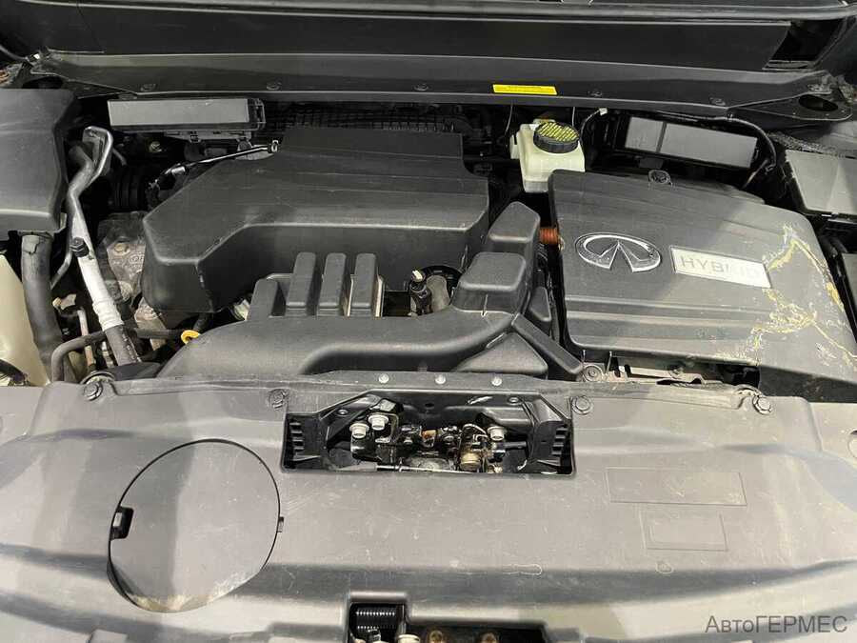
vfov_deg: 53.1
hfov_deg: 67.3
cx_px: 428
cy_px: 322
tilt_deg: -47.6
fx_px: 644
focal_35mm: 26
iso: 500
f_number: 1.6
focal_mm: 4.2
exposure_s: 1/25
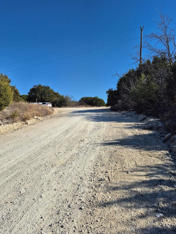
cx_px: 90
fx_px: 169
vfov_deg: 69.3
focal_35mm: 25
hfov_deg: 54.9
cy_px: 126
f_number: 1.8
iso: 25
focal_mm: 5.4
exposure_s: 1/3144
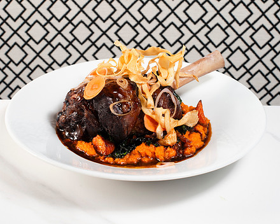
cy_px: 100
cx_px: 140
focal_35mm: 73
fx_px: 605
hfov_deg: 26.1
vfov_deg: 21.0
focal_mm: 50
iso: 200
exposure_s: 1/200
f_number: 10
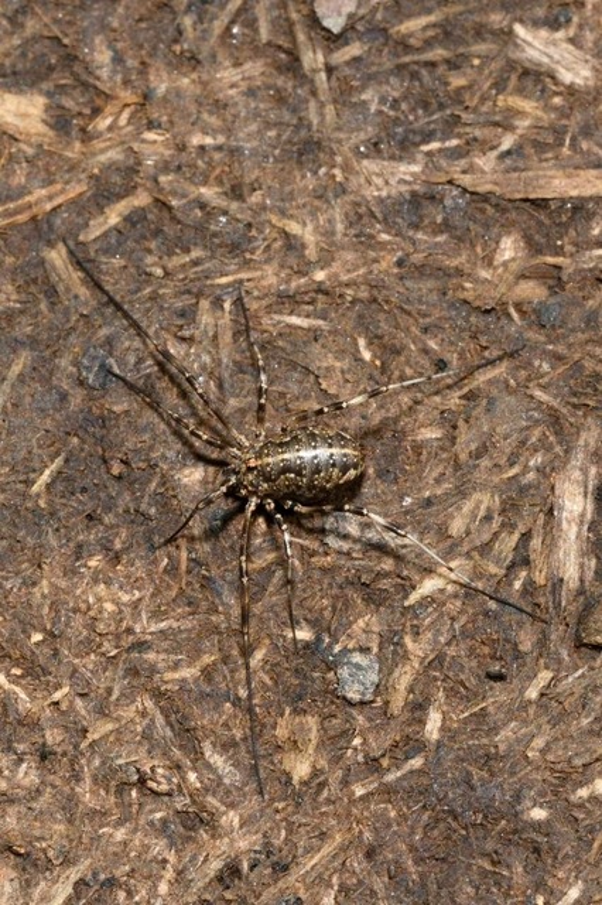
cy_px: 452
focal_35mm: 158
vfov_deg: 13.0
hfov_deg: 8.7
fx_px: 3955
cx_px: 301
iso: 100
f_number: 32
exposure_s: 1/60
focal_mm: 105
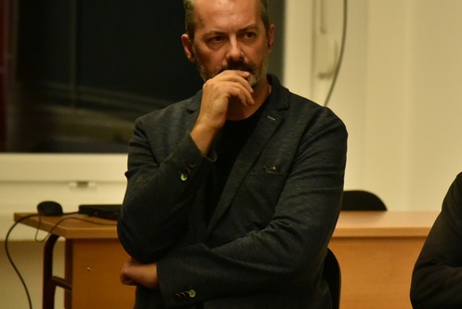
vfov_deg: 6.9
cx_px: 290
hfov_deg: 10.4
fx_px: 2542
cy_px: 159
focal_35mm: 198
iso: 10000
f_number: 4
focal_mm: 120
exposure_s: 1/1600
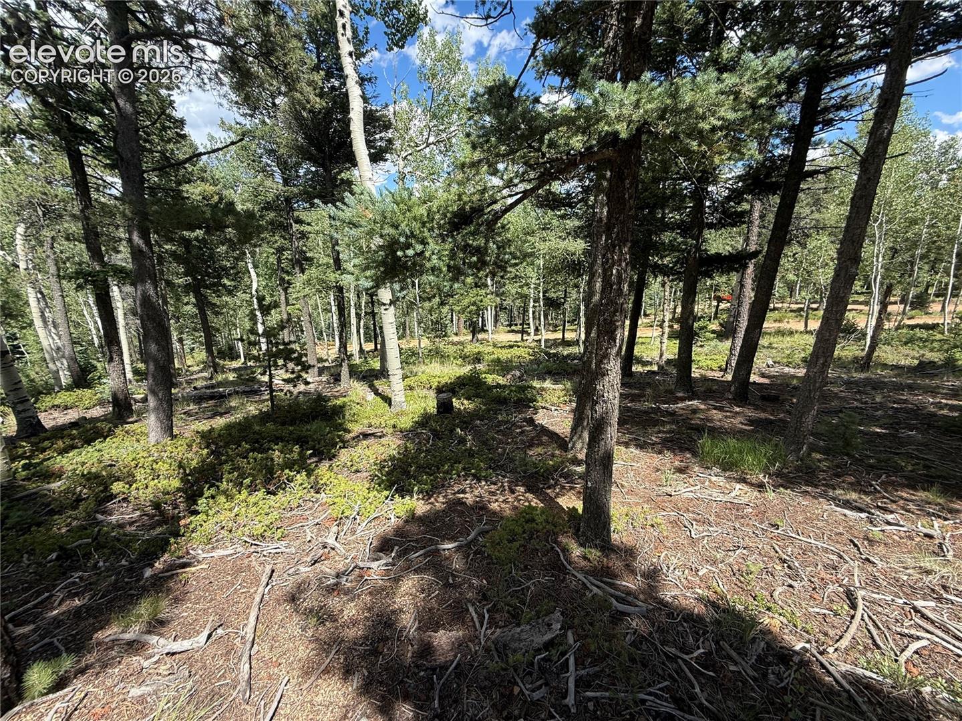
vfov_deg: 85.7
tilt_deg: -16.1
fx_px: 389
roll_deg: -1.2
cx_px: 481
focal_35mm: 14
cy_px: 360
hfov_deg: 102.1
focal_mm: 2.22
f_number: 2.2
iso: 50
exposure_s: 1/625
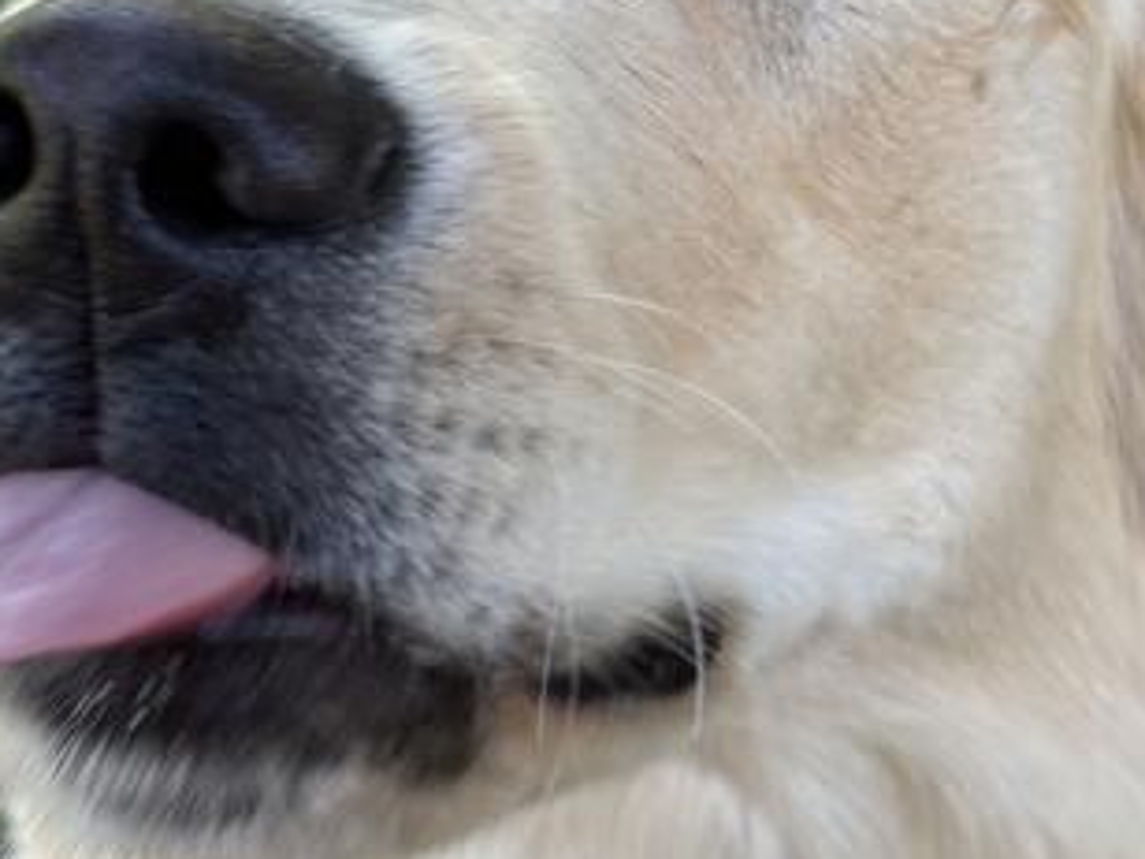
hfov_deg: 24.1
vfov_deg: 18.2
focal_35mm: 81
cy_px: 353
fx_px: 2679
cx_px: 673
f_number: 1.6
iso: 25
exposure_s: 1/128
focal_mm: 5.96
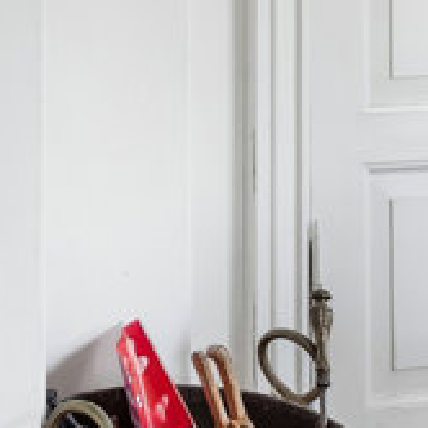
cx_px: -242
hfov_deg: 12.2
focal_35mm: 135
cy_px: -241
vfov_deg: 12.2
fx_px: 1888
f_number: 10
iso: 400
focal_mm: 22
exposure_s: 1/1.67
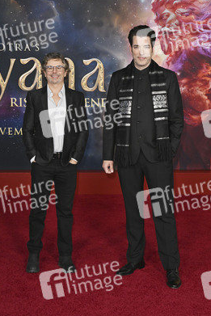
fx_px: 422
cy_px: 159
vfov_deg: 41.1
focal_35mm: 48
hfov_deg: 28.1
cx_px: 104
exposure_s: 1/250
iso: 1600
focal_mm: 47
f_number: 6.3
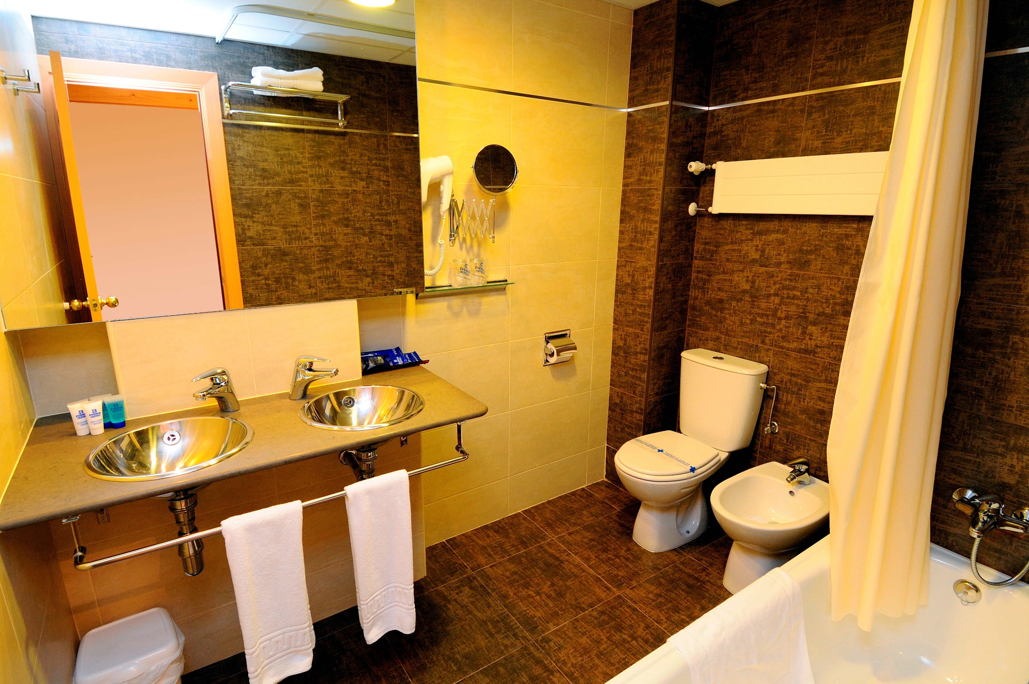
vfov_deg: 67.2
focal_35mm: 18
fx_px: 514
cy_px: 342
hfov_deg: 90.1
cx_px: 514
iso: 200
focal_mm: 12
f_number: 6.3
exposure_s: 1/13
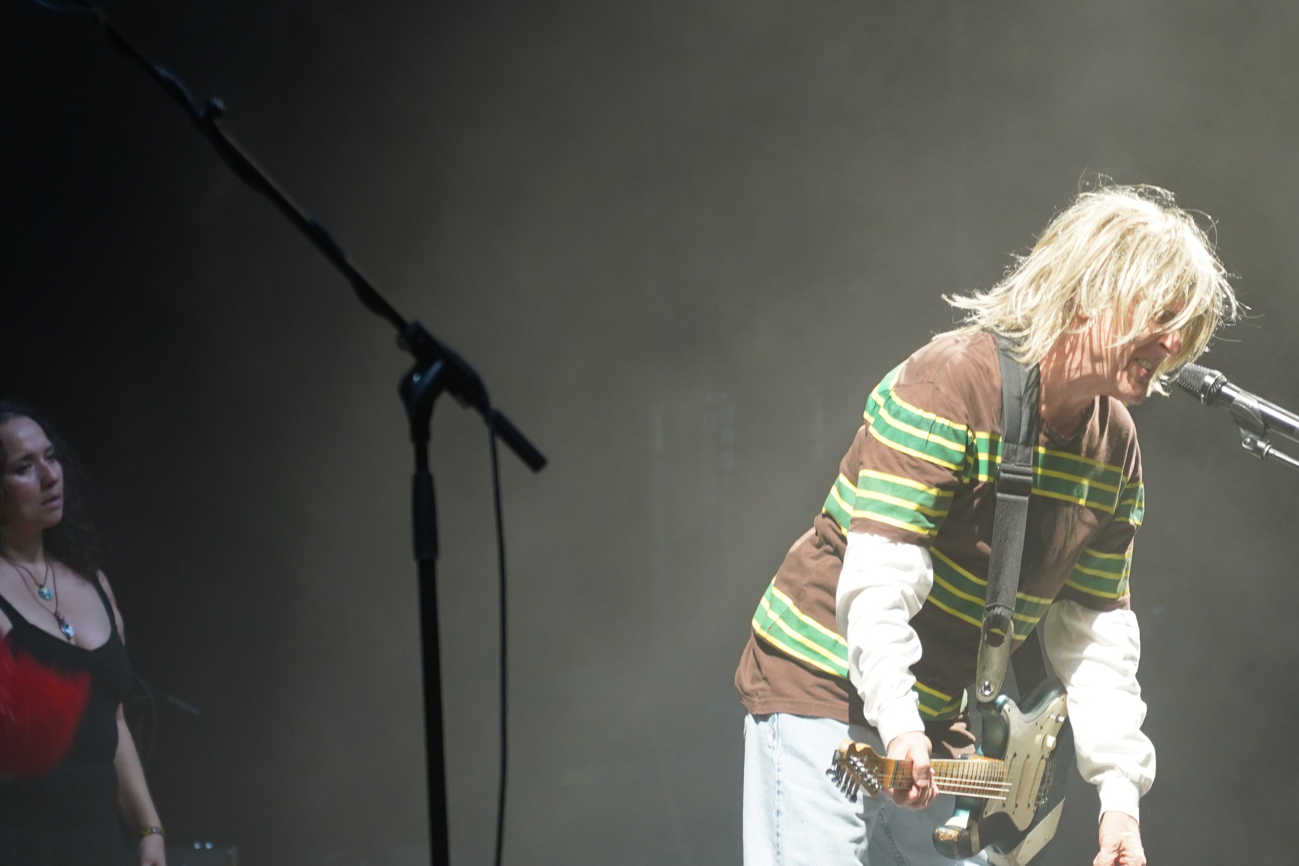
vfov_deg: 8.1
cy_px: 371
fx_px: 6097
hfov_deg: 12.1
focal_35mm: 169
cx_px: 1042
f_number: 4
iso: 1250
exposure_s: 1/160
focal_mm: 105
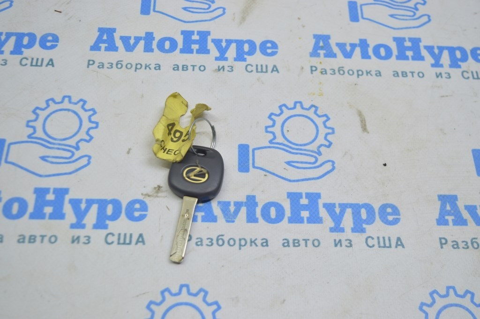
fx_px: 619
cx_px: 240
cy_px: 160
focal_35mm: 46
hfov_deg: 42.4
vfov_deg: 28.9
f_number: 4.2
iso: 400
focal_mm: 31
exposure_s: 1/50
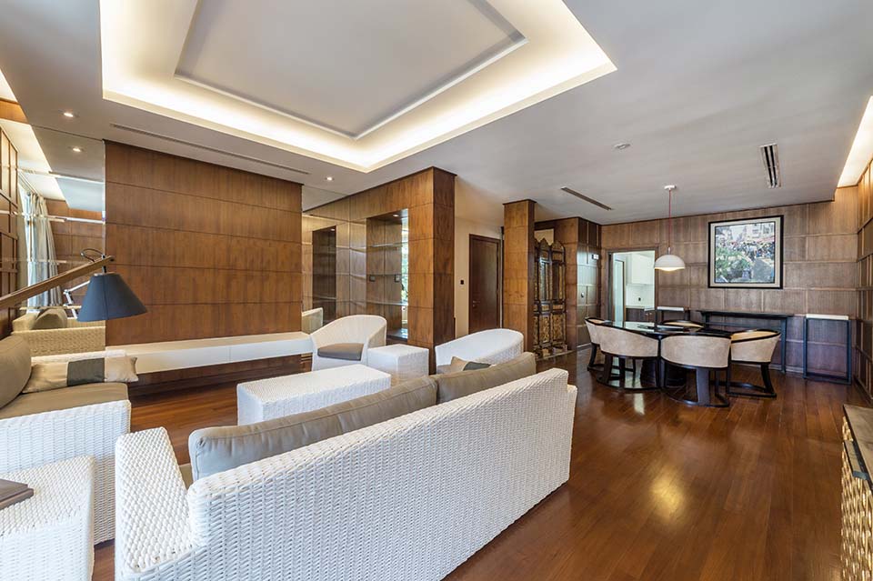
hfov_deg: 104.3
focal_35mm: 14
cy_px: 290
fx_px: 339
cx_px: 436
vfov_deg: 81.1
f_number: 18
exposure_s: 1/2
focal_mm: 14
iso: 250
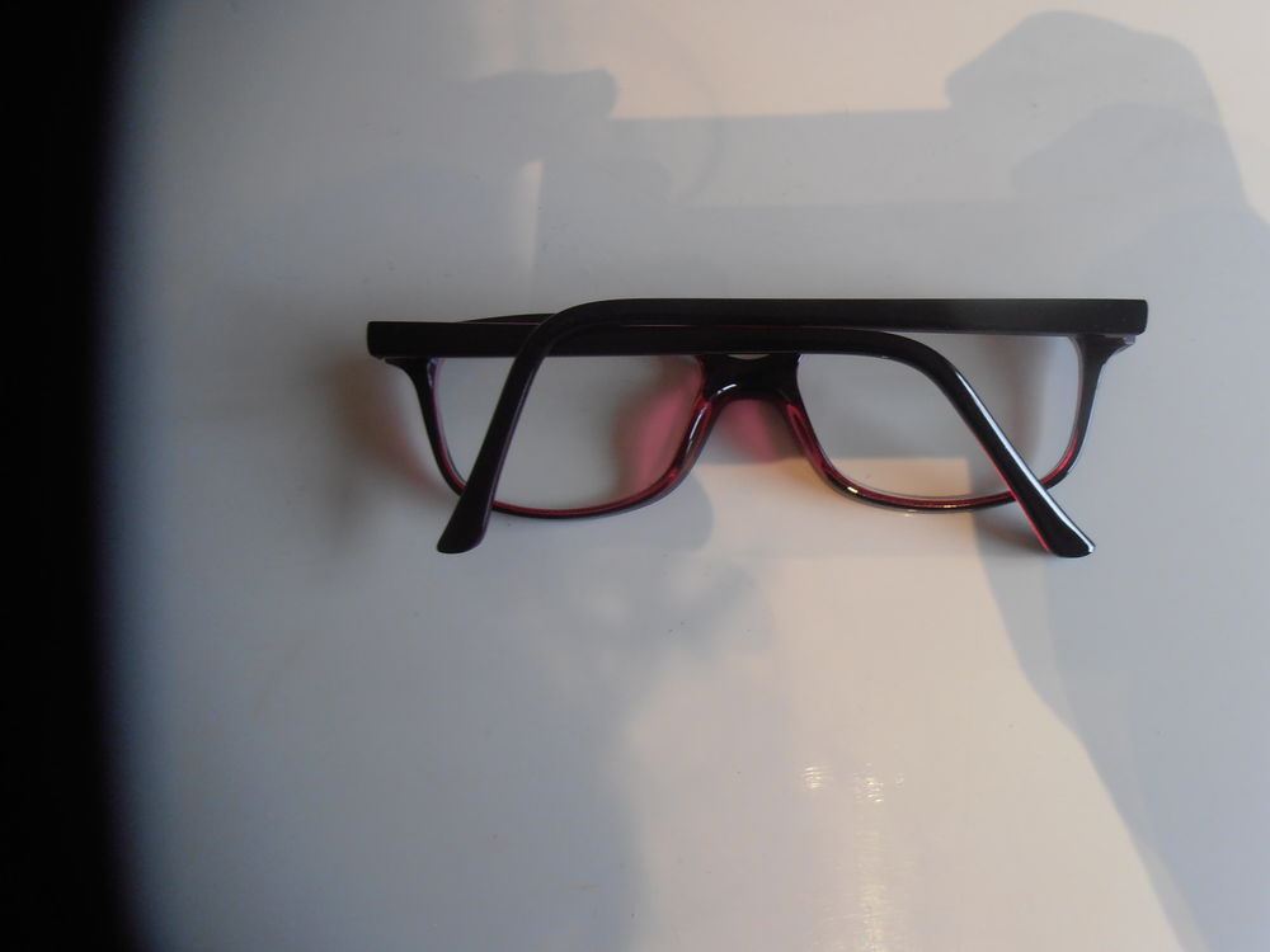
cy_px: 476
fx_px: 881
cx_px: 635
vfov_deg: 56.8
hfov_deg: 71.6
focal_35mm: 24
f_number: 3
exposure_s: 1/30
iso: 100
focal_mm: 4.2
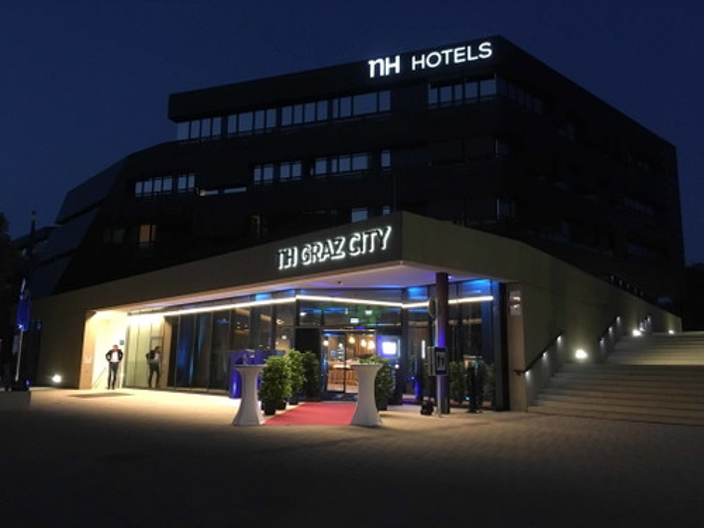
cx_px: 352
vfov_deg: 48.2
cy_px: 264
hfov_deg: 61.7
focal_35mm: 29
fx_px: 590
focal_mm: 4.15
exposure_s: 1/17
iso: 250
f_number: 2.2
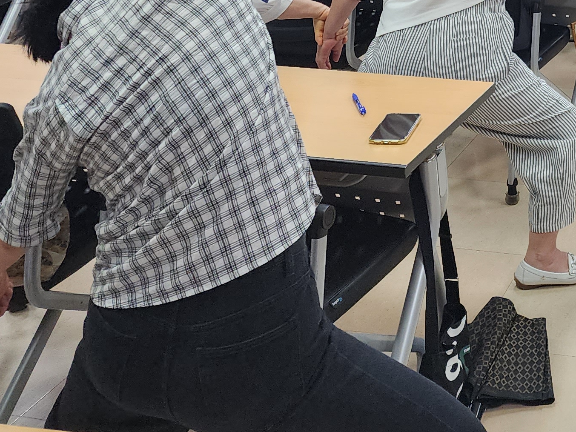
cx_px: 685
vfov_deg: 19.6
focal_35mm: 68
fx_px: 1132
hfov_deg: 25.7
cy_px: -155
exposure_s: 1/120
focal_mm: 6.4
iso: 200
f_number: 1.8
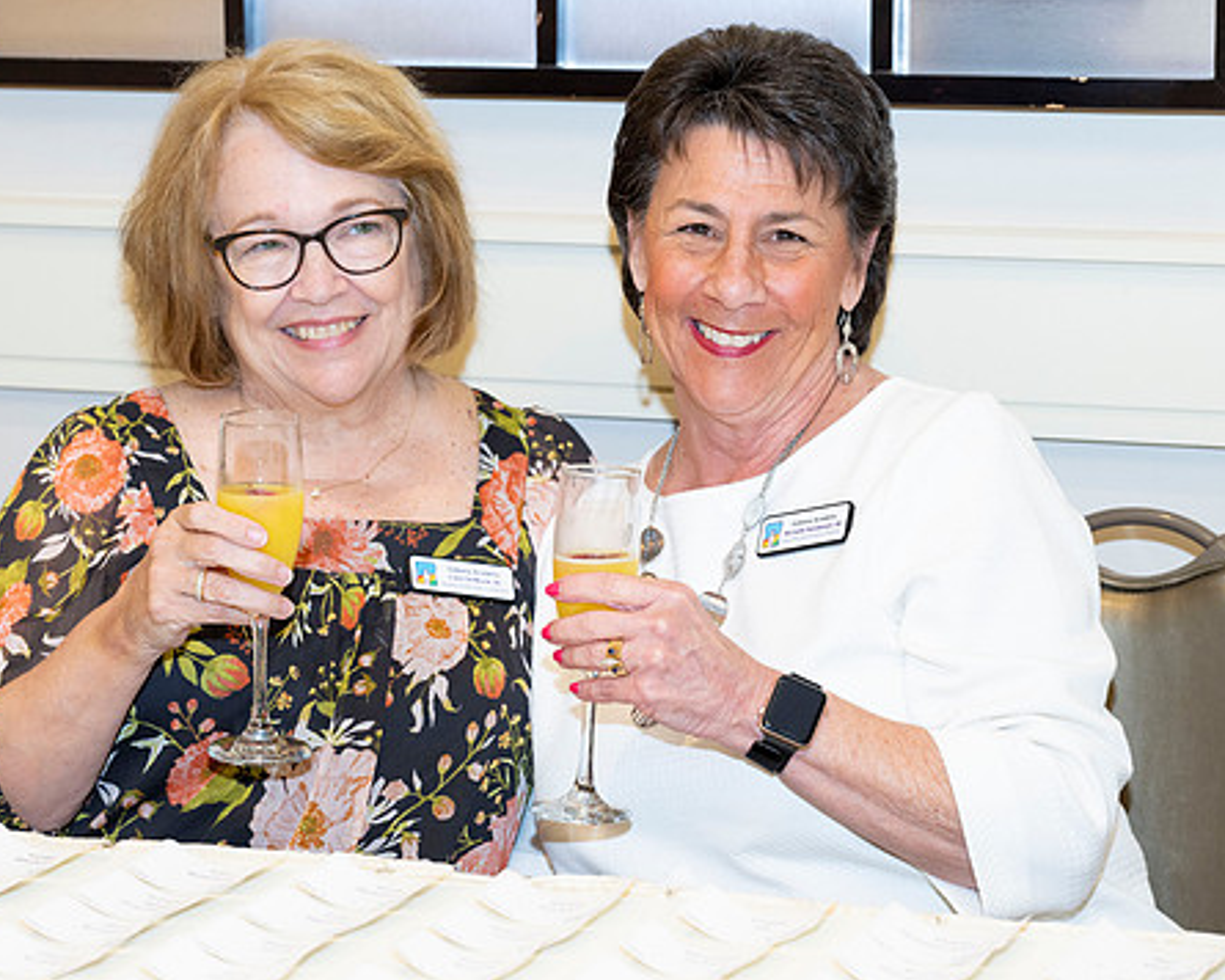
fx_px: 3952
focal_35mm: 109
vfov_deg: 14.1
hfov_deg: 17.6
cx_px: 537
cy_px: 461
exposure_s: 1/80
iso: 1000
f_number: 5.6
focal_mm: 89
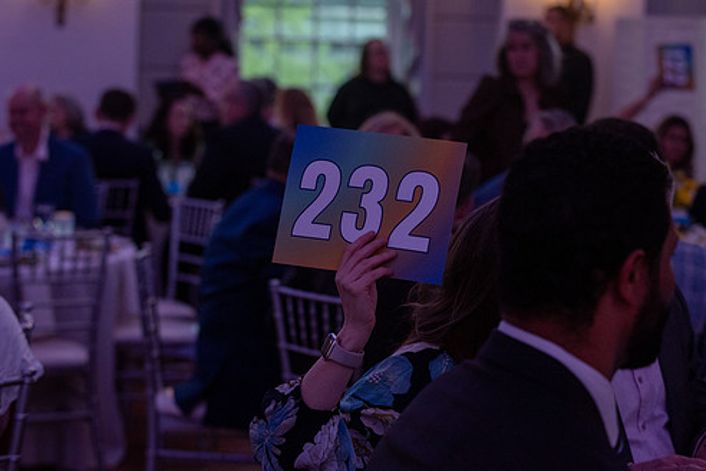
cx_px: 334
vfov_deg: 14.9
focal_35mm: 92
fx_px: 1804
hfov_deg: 22.1
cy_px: 220
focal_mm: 78
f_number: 3.2
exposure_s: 1/200
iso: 2000
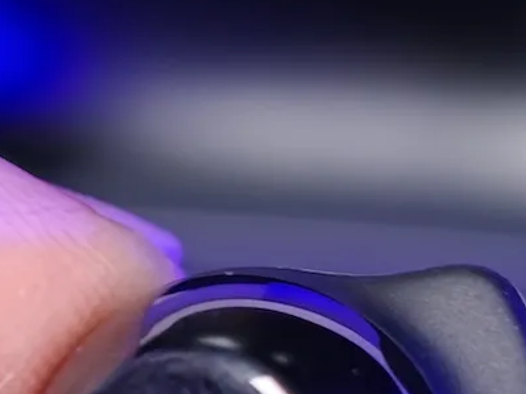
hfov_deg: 5.6
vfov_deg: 4.2
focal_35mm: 351
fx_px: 5332
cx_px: 850
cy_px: 675
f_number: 2.2
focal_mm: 20.1
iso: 1000
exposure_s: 1/44
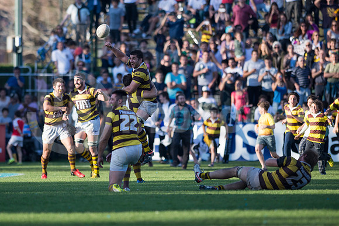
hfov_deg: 6.9
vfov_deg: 4.6
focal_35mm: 300
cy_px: 113
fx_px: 2826
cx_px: 170
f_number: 2.8
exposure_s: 1/2500
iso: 280
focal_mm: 300
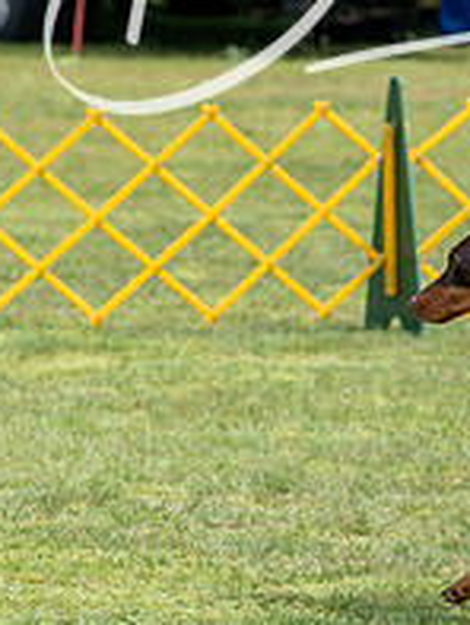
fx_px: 8337
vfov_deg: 4.3
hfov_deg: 3.2
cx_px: 682
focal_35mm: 461
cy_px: 53
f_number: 4
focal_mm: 116
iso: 100
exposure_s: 1/800
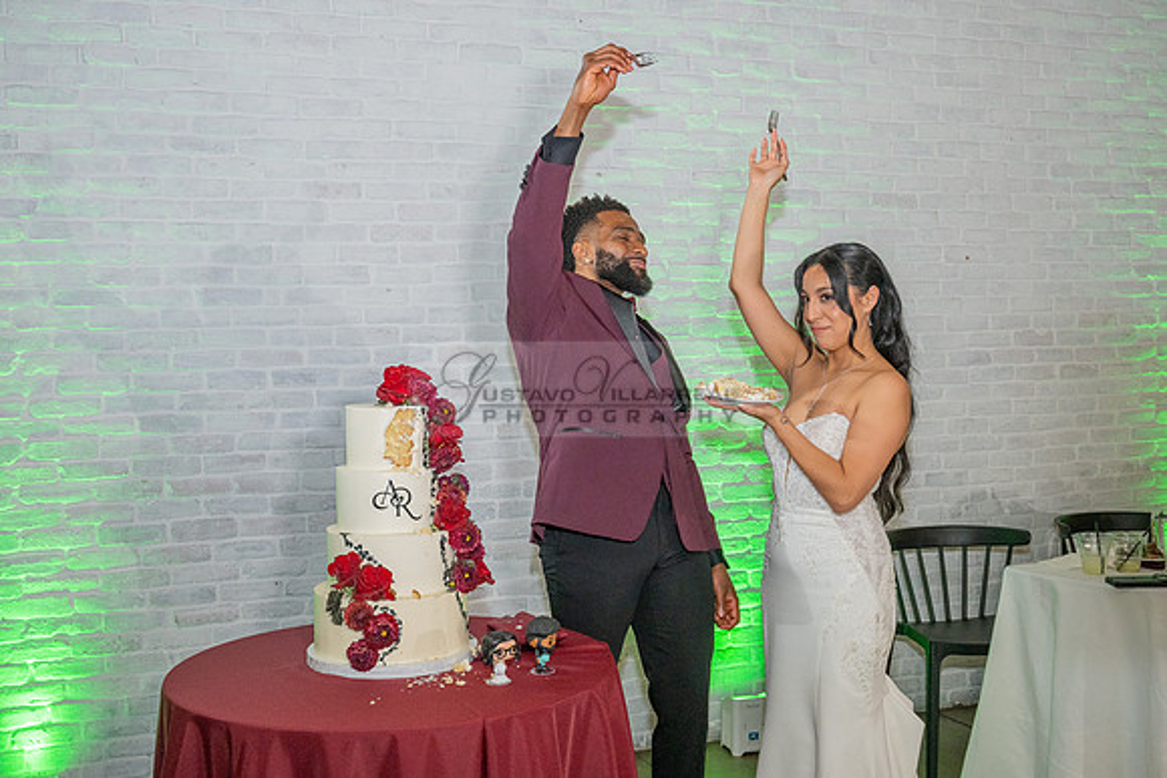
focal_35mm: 40
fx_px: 1297
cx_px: 584
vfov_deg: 33.4
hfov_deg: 48.4
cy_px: 389
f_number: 5.6
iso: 2000
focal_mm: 40
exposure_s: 1/200
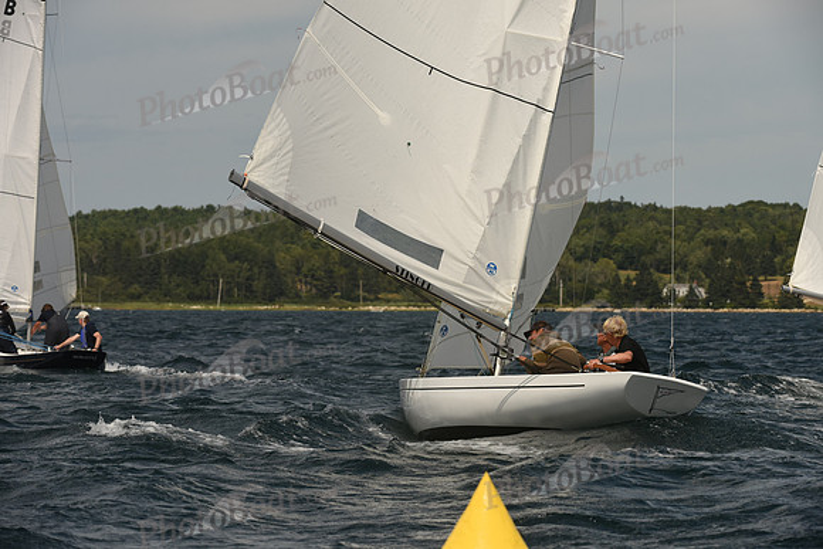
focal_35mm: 200
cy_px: 274
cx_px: 412
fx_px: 4573
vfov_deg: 6.9
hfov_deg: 10.3
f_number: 8
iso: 250
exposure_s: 1/1000
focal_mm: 200
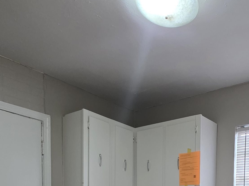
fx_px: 259
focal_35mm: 36
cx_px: 180
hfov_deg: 49.7
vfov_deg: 32.0
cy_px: 230
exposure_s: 1/60
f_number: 1.9
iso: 500
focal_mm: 2.2
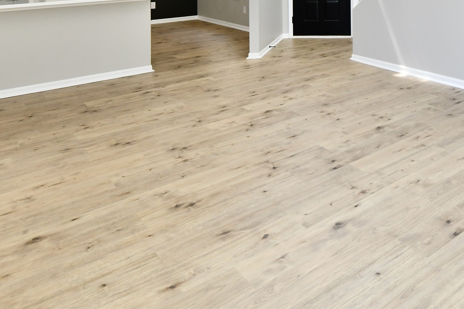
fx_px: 438
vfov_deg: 33.4
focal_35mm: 34
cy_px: -40
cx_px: 373
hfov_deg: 52.1
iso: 640
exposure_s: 1/80
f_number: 6.3
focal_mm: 14
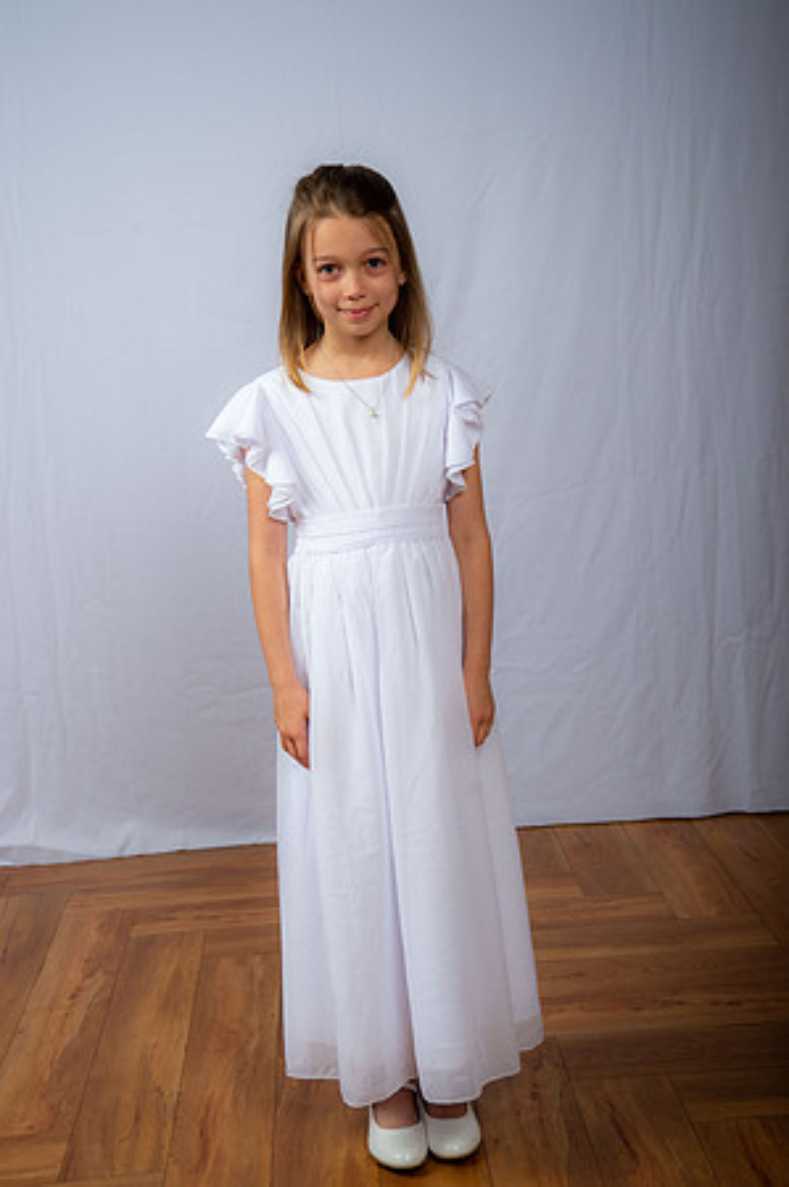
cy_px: 594
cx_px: 394
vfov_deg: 38.2
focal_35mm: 52
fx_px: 1713
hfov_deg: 25.9
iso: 250
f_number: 6.3
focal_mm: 52
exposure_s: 1/200
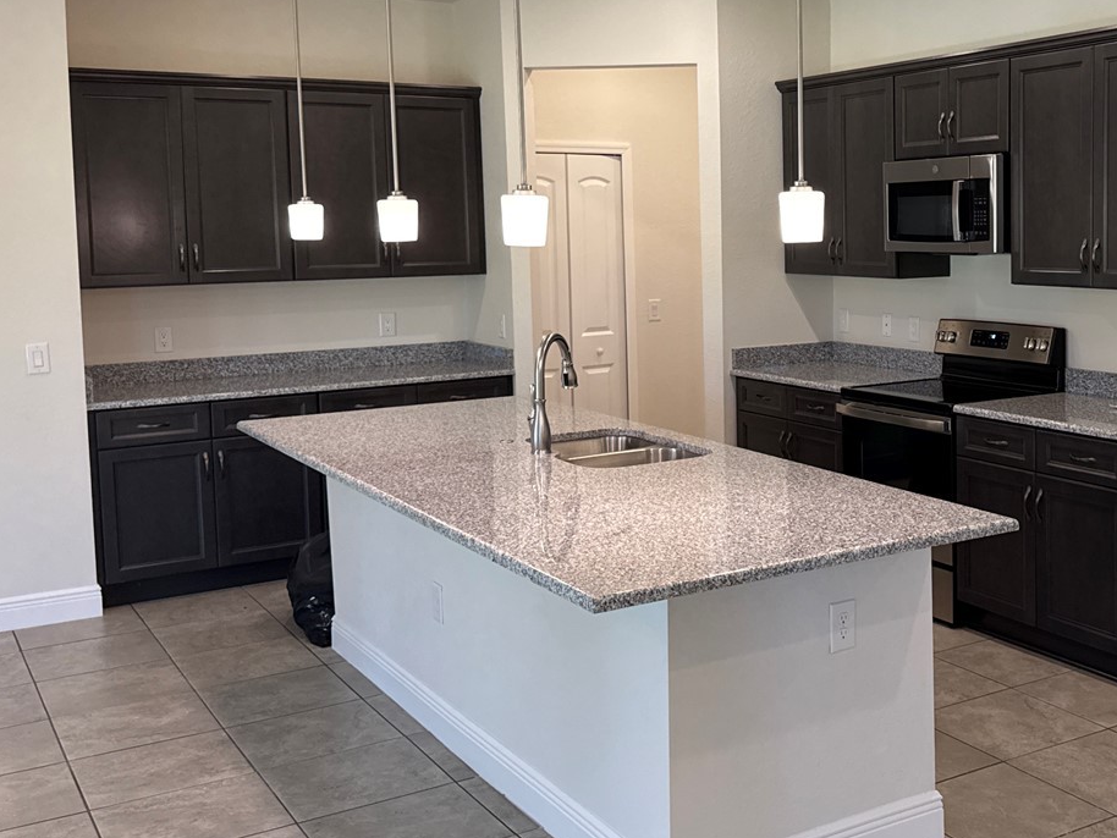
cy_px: 327
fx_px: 1356
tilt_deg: -5.5
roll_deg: +0.8
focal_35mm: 42
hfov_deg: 43.2
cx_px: 854
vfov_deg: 34.2
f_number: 1.78
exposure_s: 1/120
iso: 160
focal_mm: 6.76
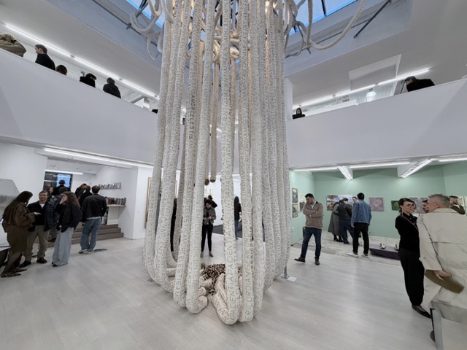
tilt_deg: +5.8
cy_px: 175
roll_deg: -1.1
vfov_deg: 85.7
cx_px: 234
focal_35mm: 14
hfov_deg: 102.1
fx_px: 189
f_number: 2.2
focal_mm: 2.22
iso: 200
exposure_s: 1/100
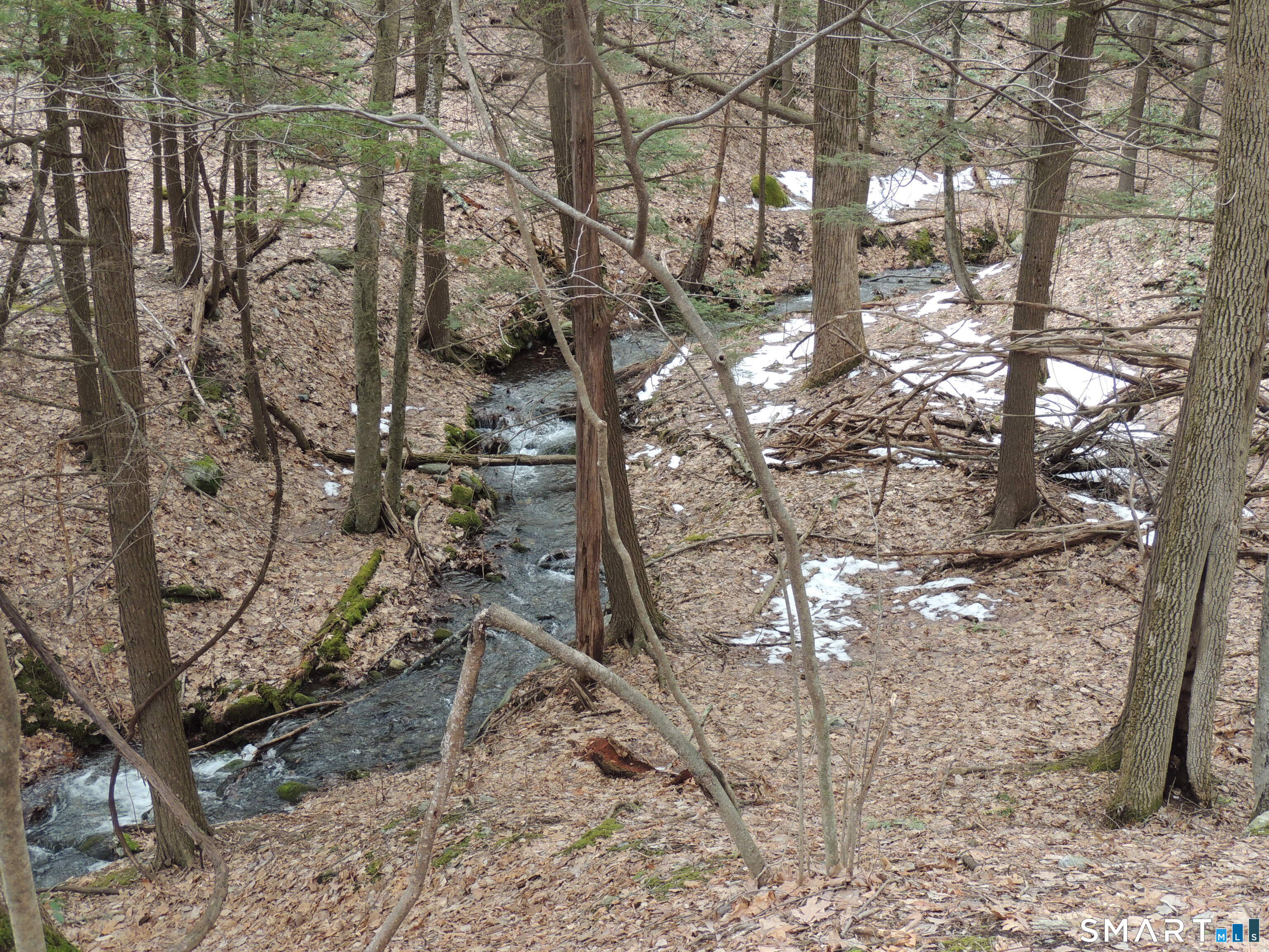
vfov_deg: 33.6
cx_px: 634
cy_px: 476
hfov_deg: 43.9
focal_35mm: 43
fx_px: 1576
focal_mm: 7.6
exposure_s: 1/100
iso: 100
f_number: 3.4
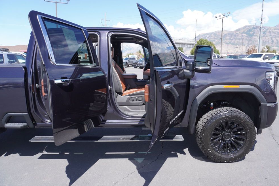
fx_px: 194
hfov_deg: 71.5
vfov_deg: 51.3
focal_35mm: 25
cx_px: 143
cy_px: 94
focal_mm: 16
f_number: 6.3
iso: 100
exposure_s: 1/160
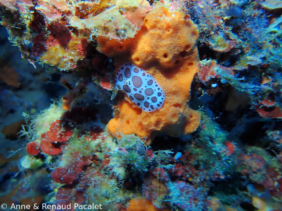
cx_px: 141
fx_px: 204
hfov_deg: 69.4
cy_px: 106
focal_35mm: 25
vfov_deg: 54.9
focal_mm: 4.5
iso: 250
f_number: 2
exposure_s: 1/30
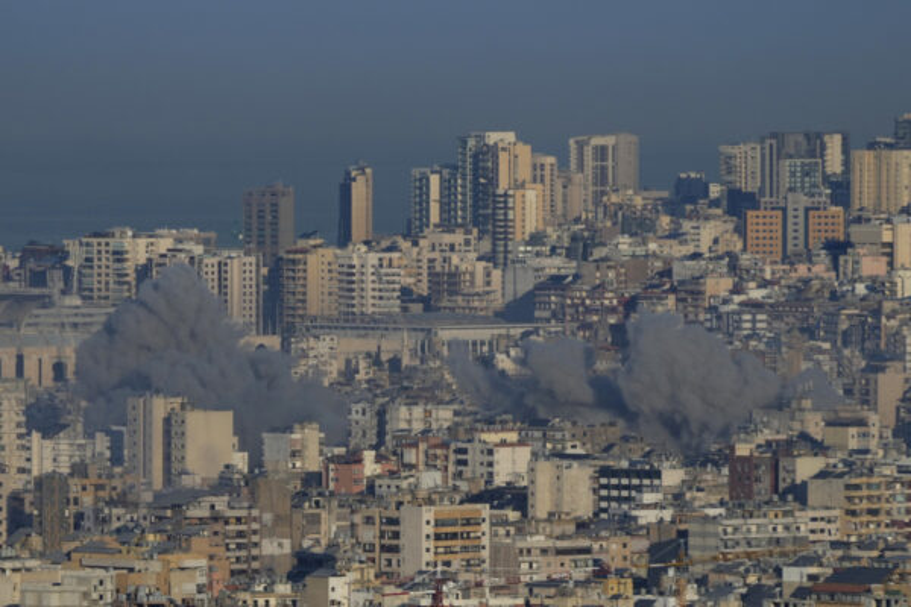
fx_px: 6528
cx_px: 456
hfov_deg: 8.0
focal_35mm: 258
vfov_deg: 5.3
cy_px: 304
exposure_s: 1/3200
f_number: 5
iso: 250
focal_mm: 258
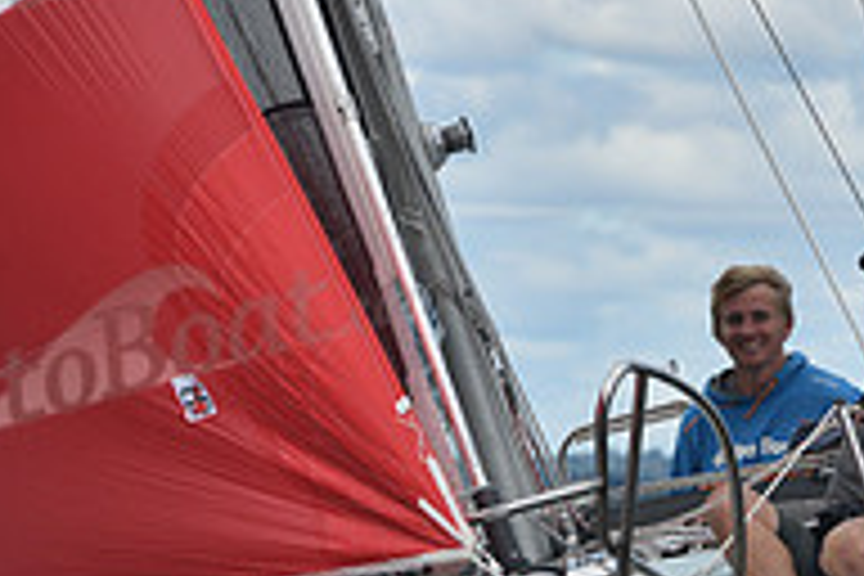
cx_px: 684
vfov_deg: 2.3
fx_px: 14471
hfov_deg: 3.4
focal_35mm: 603
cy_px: 529
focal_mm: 200
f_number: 9
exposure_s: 1/800
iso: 250
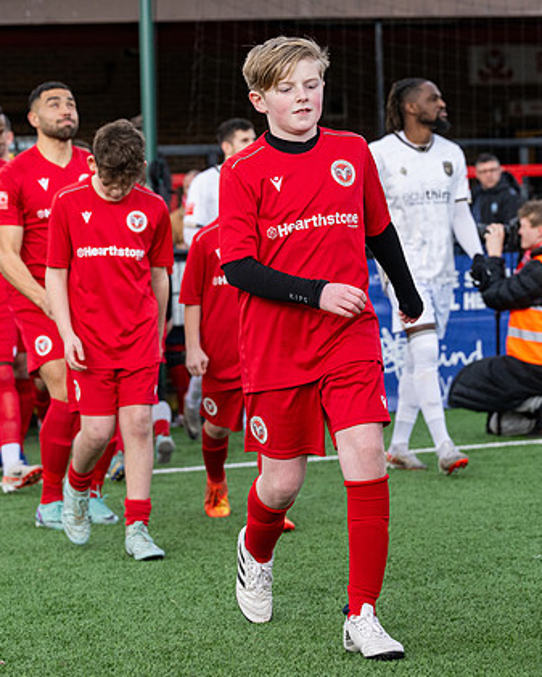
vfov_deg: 16.8
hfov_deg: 13.5
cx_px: 234
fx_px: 2285
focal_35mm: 114
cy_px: 295
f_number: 4
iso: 800
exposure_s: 1/2000
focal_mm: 70
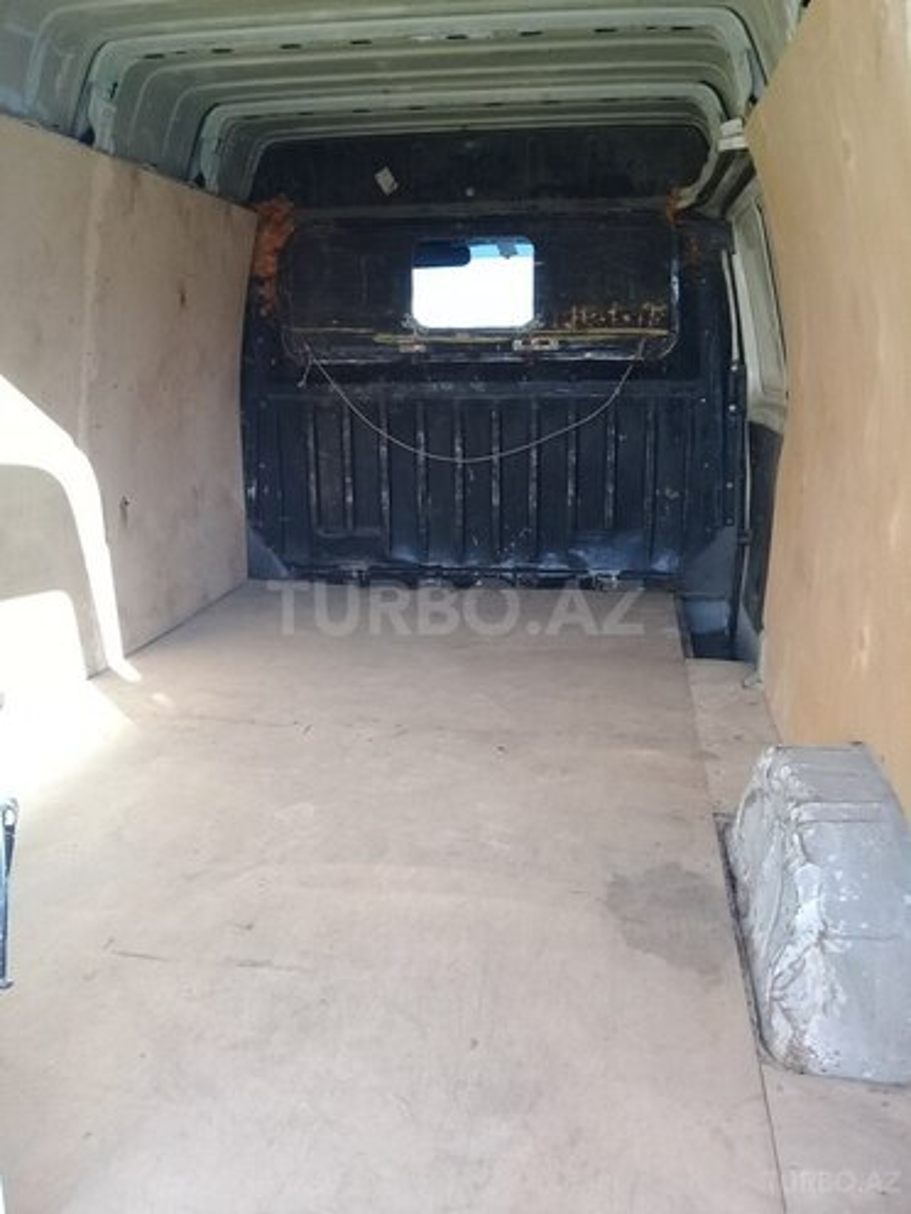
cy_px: 607
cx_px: 456
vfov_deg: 58.4
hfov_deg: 45.4
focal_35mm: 31
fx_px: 1088
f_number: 2.2
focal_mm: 3.3
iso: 50
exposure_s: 1/106
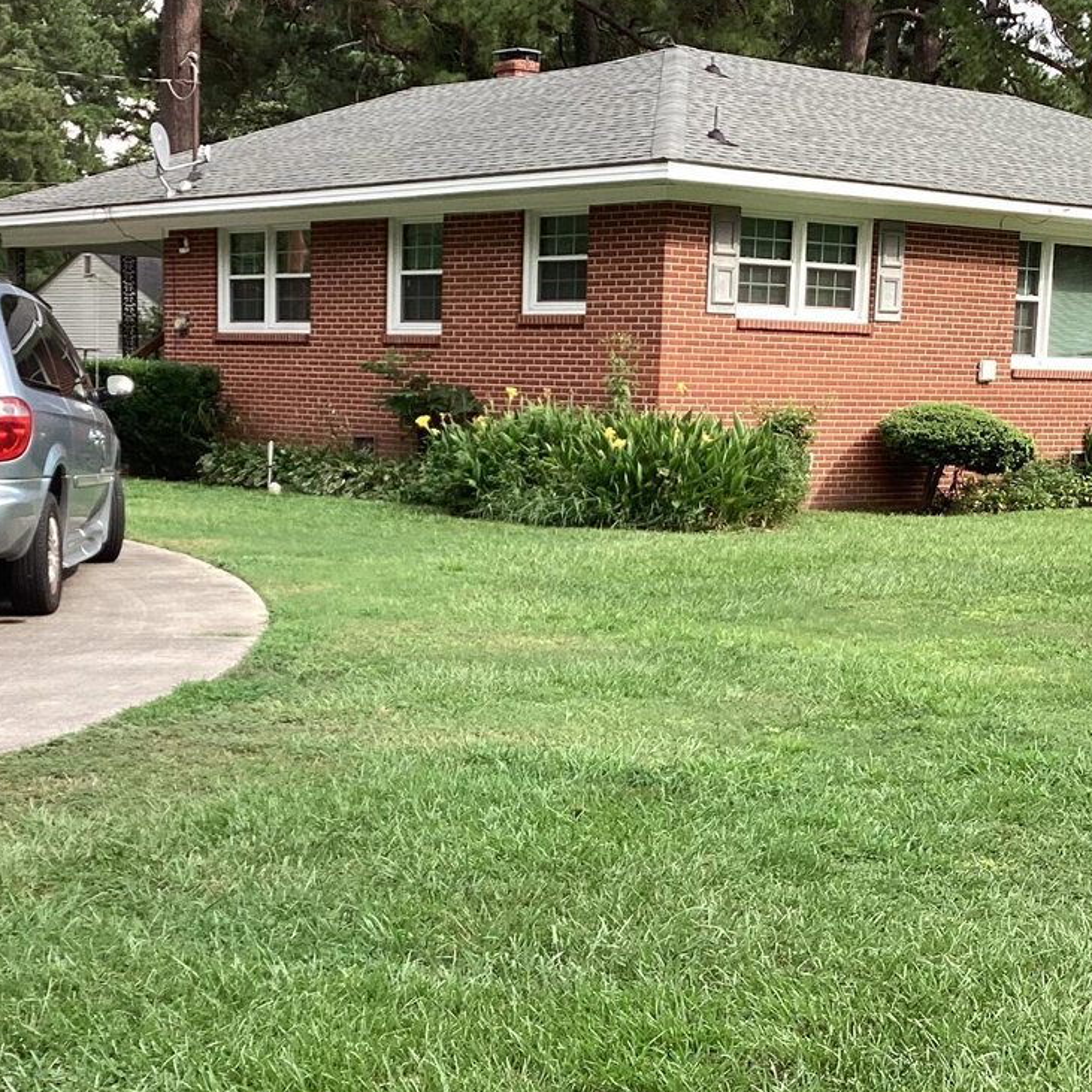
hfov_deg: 28.6
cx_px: 491
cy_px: 720
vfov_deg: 28.4
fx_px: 2141
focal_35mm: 60
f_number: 2.4
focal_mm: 3.3
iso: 25
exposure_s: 1/259
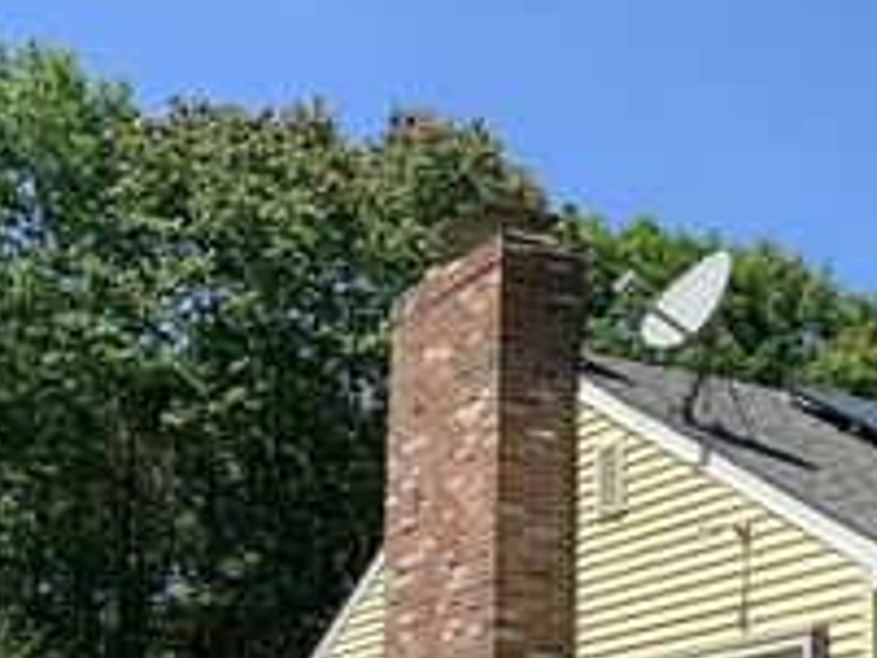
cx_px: 1056
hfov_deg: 24.5
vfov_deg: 20.0
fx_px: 1825
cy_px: 621
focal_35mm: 72
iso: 16
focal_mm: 3
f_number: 1.8
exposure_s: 1/1250
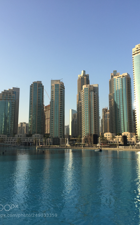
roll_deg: -0.1
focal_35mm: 31
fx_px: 189
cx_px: 68
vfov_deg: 61.2
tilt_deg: +9.7
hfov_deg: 40.6
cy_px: 113
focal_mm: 4.15
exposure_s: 1/898
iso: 32
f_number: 2.2
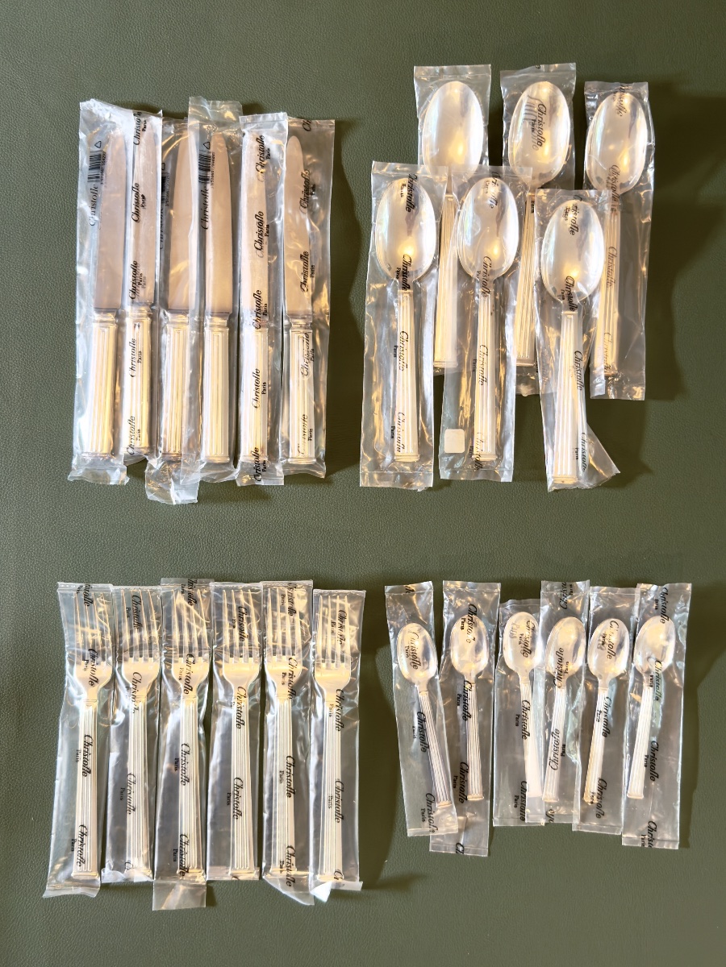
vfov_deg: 52.6
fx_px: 979
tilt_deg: -86.6
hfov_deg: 40.7
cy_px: 484
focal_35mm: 35
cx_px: 363
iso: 200
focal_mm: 6.76
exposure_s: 1/33
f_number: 1.78
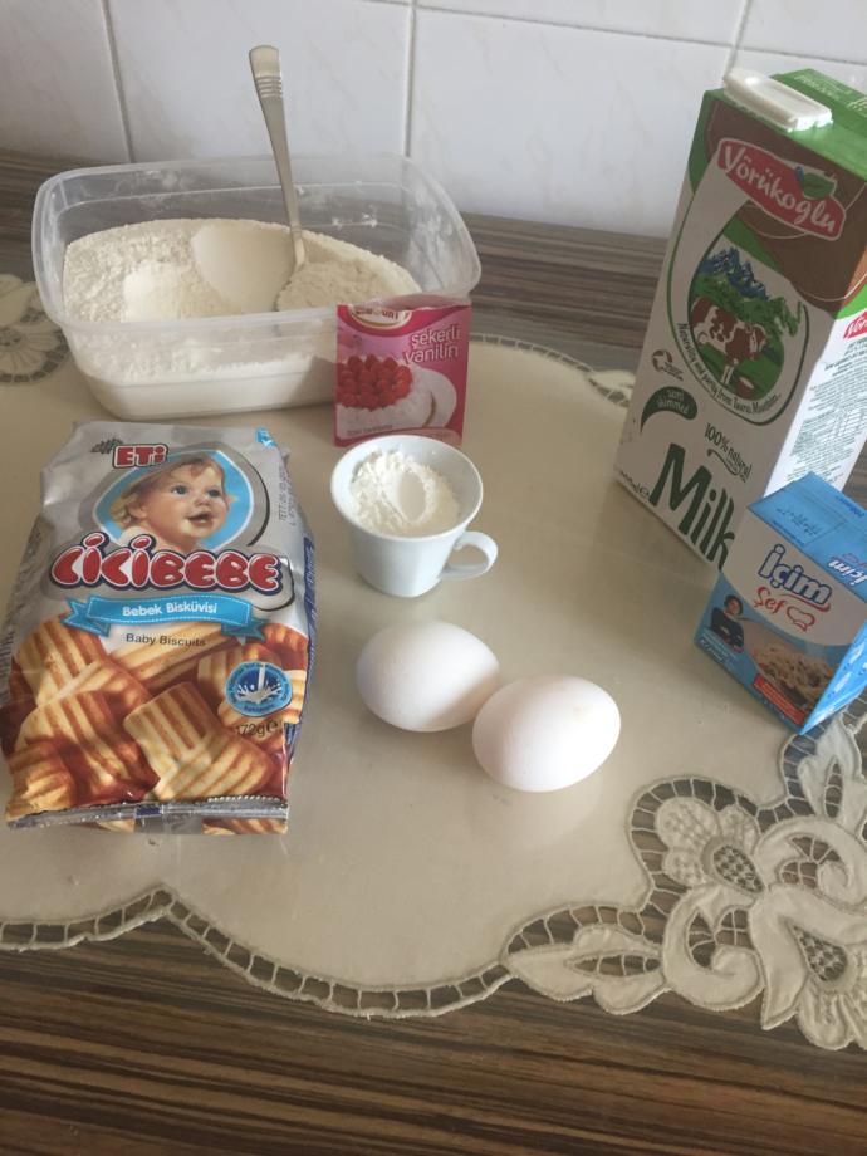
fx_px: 968
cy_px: 578
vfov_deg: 61.7
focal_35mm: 29
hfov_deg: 48.2
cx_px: 434
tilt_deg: -49.1
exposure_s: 1/33
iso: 125
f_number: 2.2
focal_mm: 4.15
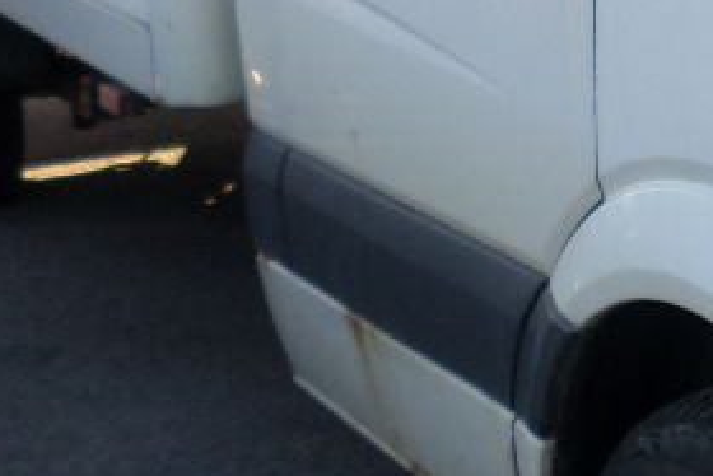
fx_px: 1882
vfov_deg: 14.3
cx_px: 1047
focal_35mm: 95
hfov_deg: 19.0
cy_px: 33
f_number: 2.5
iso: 80
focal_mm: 4.5
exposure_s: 1/250
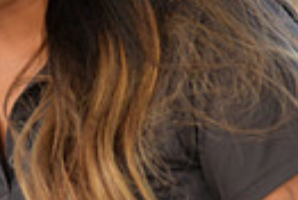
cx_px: -298
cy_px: 115
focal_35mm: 265
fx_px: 2199
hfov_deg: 7.4
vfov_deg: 5.2
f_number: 2.8
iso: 720
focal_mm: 60
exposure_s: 1/640
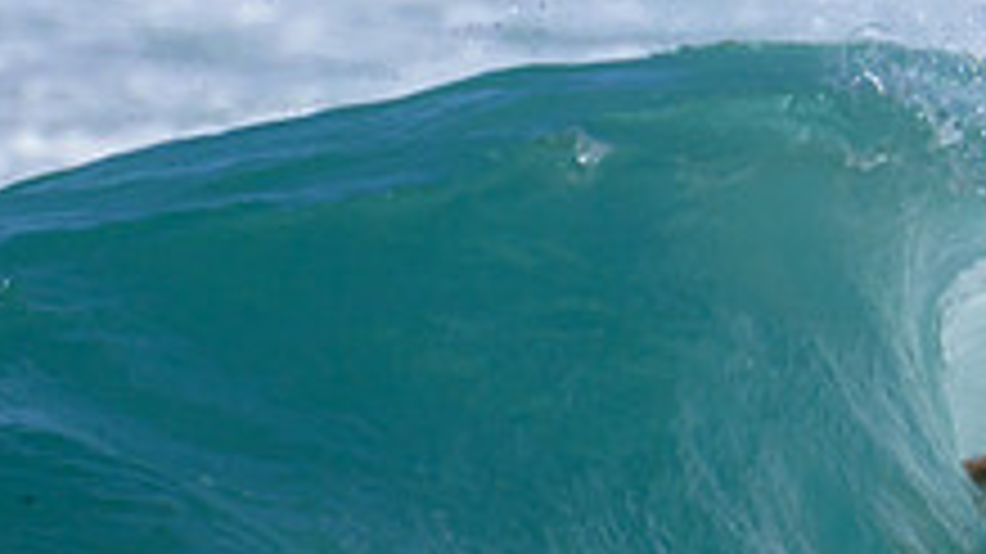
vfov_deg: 0.4
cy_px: 643
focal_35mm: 3020
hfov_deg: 0.7
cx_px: 1585
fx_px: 78928
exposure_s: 1/2000
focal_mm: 800
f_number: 11
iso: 560
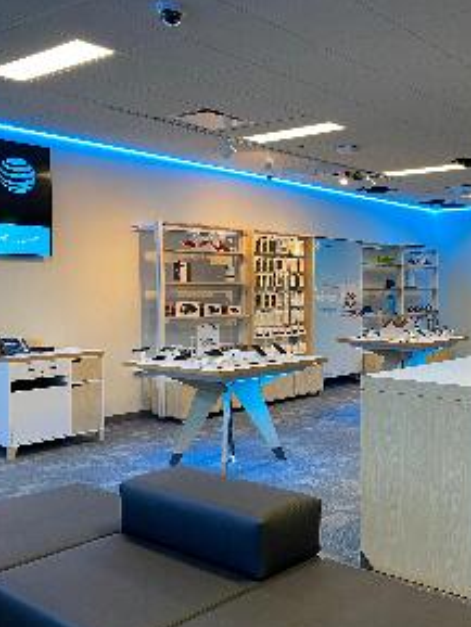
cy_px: 320
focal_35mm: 36
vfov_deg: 51.3
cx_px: 409
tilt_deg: -2.1
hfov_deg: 37.5
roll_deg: -0.6
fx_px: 653
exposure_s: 1/60
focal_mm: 4.25
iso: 80
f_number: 1.8
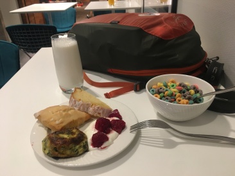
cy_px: 88
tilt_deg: -27.9
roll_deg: +2.8
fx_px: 197
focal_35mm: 29
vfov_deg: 48.2
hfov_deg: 61.7
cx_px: 118
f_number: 2.2
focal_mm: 4.15
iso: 125
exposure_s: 1/30
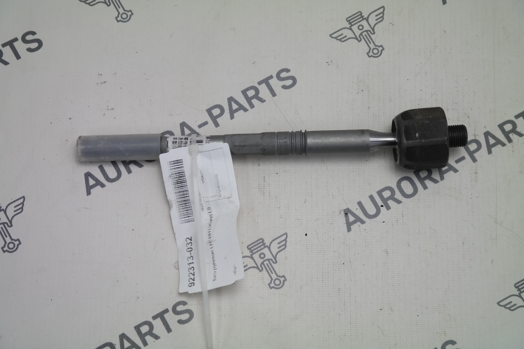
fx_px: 1223
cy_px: 174
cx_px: 262
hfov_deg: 24.2
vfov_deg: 16.3
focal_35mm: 84
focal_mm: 55
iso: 200
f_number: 5.6
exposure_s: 1/80
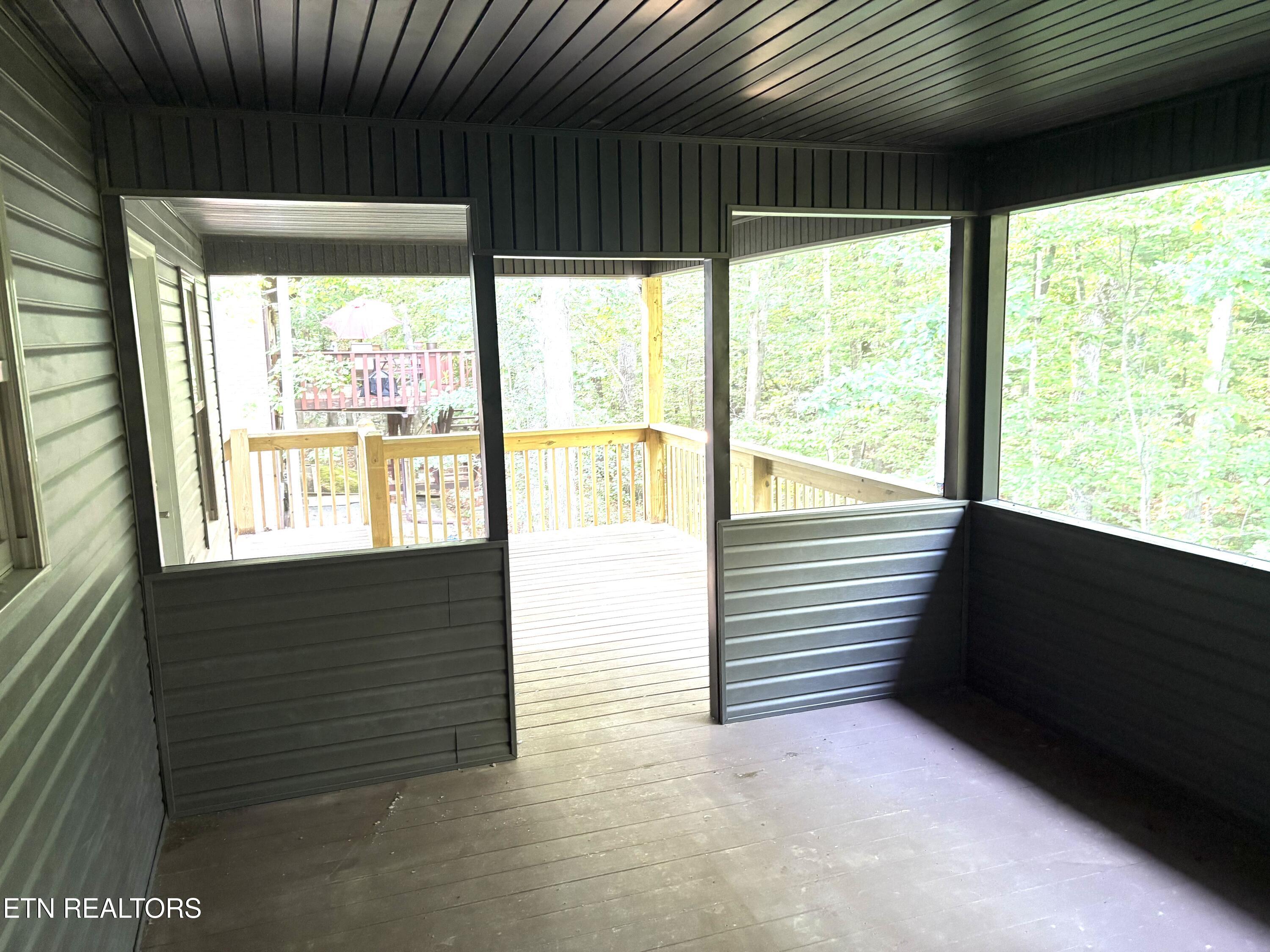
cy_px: 476
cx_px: 635
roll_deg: +1.5
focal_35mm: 26
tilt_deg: -7.5
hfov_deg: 67.3
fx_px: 954
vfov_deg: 53.1
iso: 200
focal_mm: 5.96
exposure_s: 1/60
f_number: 1.6
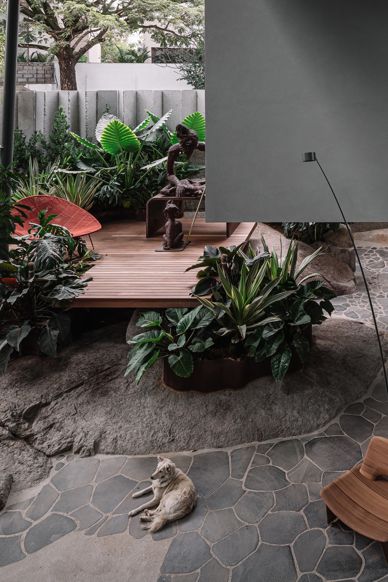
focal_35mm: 29
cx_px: 294
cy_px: 159
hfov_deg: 43.4
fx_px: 469
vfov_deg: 60.8
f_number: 10
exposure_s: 1/20
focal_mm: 19
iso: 100
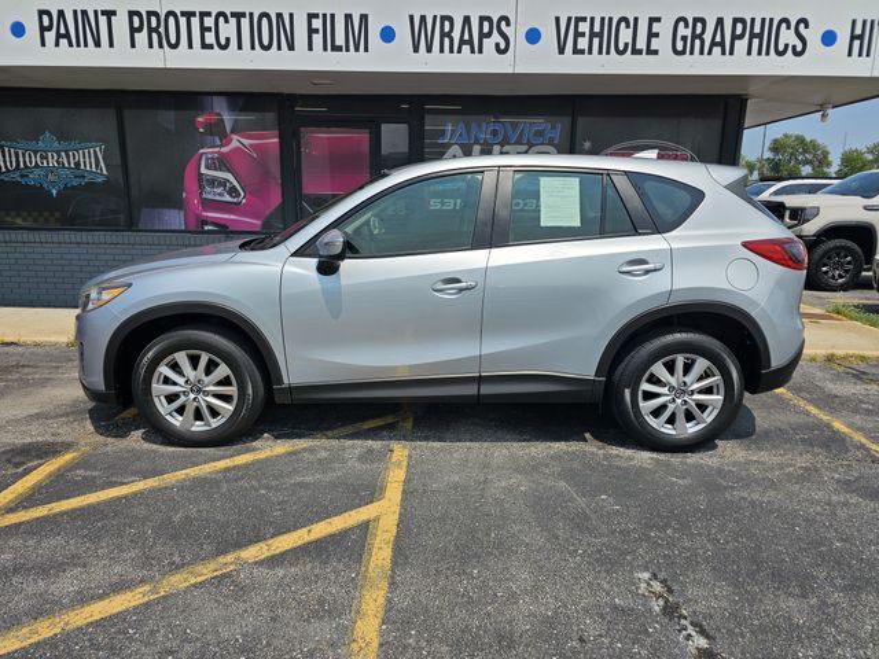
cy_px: 330
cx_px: 440
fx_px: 584
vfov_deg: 58.9
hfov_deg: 73.9
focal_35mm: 23
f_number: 1.7
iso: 10
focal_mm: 6.3
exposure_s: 1/1064
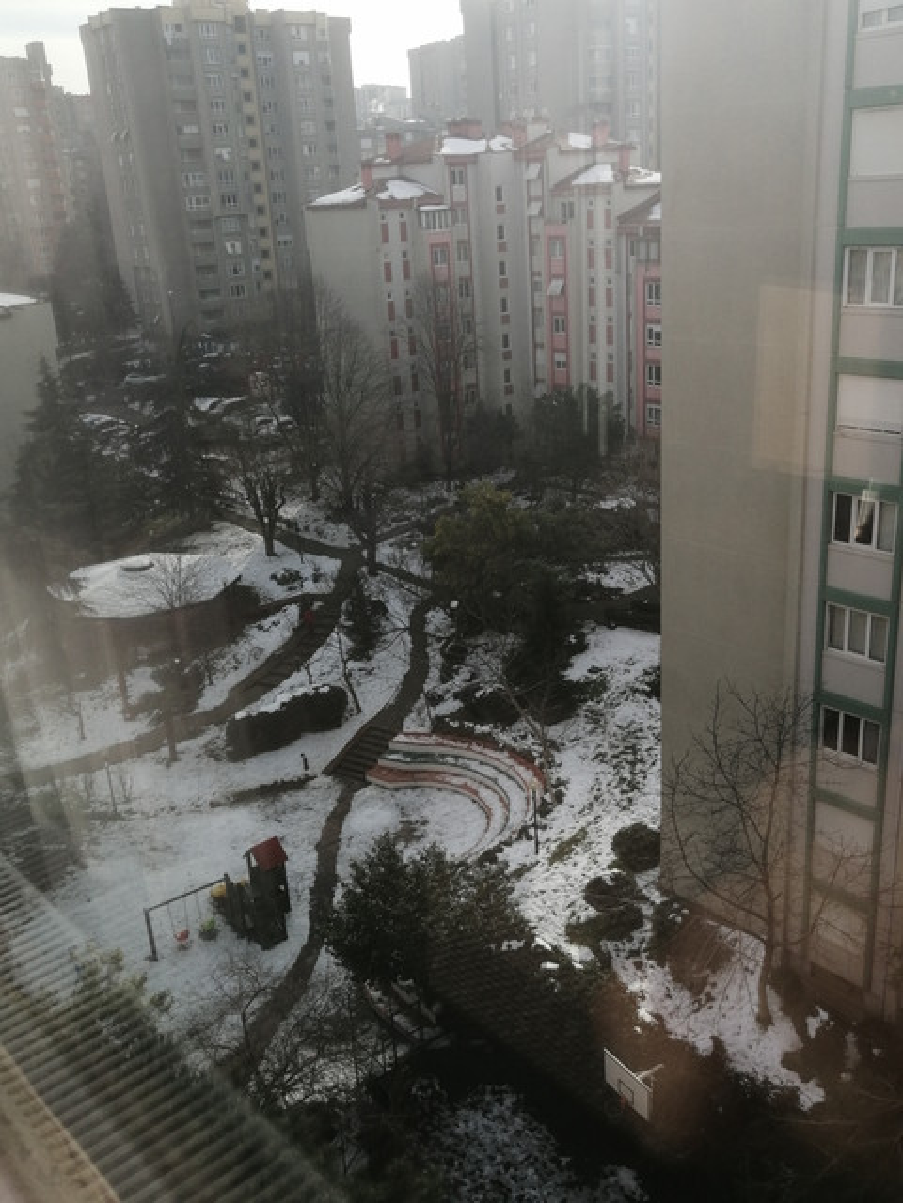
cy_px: 602
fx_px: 1113
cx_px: 452
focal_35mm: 32
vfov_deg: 56.8
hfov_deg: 44.2
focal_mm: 3.88
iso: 50
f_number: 1.8
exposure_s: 1/896
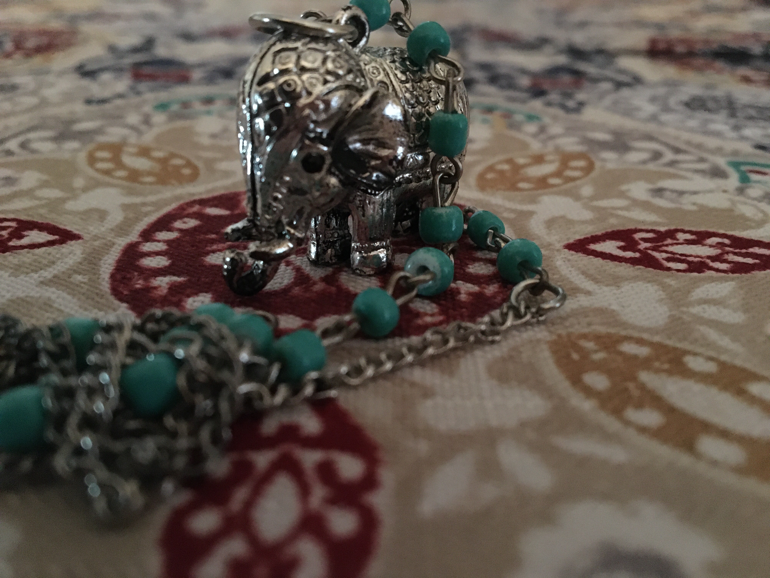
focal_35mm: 29
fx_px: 645
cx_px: 385
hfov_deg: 61.7
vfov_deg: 48.2
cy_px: 289
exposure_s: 1/15
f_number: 2.2
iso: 640
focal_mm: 4.15
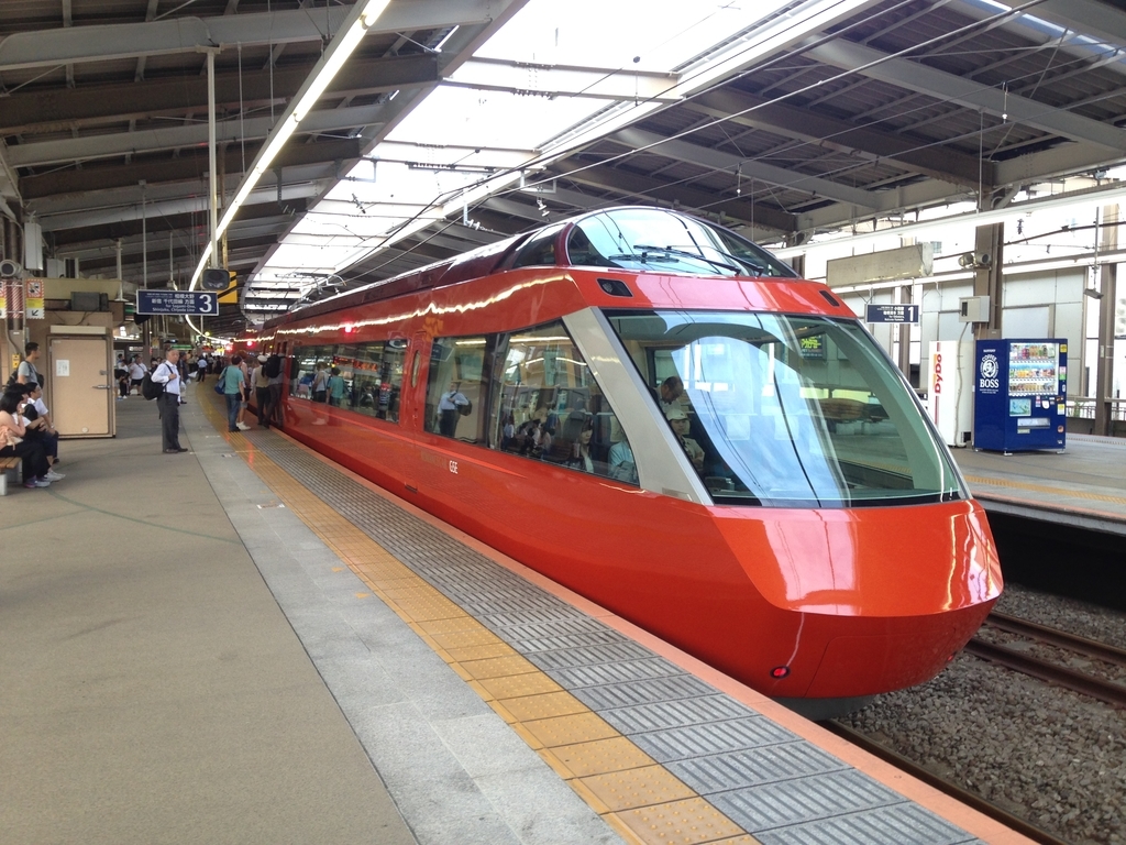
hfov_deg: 55.4
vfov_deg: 42.9
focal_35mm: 33
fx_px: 1073
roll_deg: +0.1
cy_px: 422
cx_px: 563
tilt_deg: -2.8
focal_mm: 4.12
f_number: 2.4
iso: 64
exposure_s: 1/60
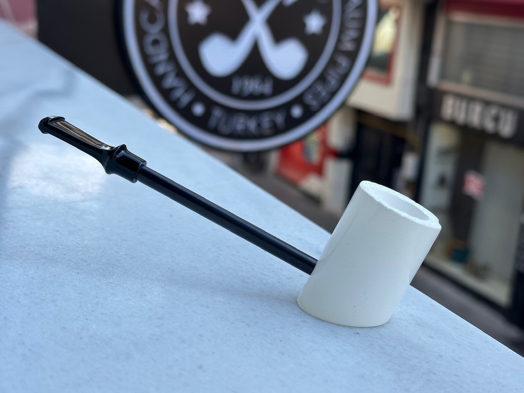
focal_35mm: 48
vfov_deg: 30.3
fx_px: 727
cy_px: 196
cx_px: 262
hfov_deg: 39.7
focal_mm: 6.86
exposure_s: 1/685
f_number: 1.78
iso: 64
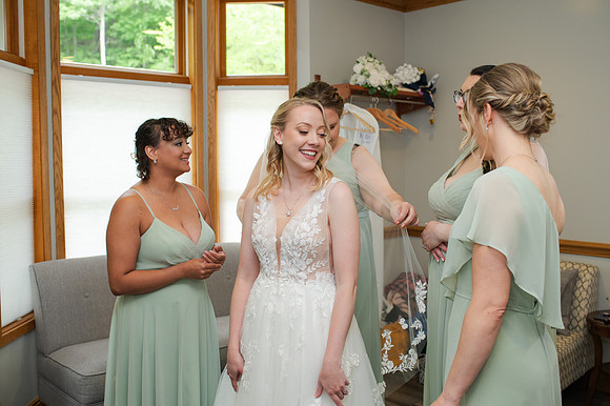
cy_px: 194
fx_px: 620
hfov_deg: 52.3
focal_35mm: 37
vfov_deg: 36.2
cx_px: 319
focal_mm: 35
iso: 800
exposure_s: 1/200
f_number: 3.5
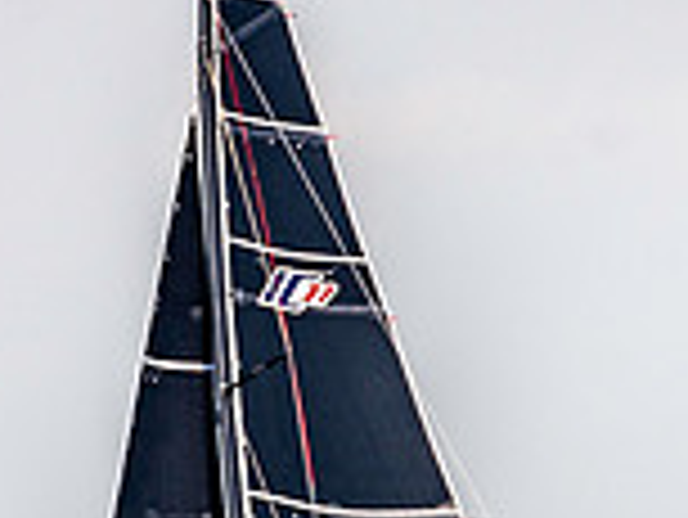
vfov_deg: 1.0
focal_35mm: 1455
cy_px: 680
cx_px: 841
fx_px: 28941
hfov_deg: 1.4
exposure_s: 1/3200
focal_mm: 400
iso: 400
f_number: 5
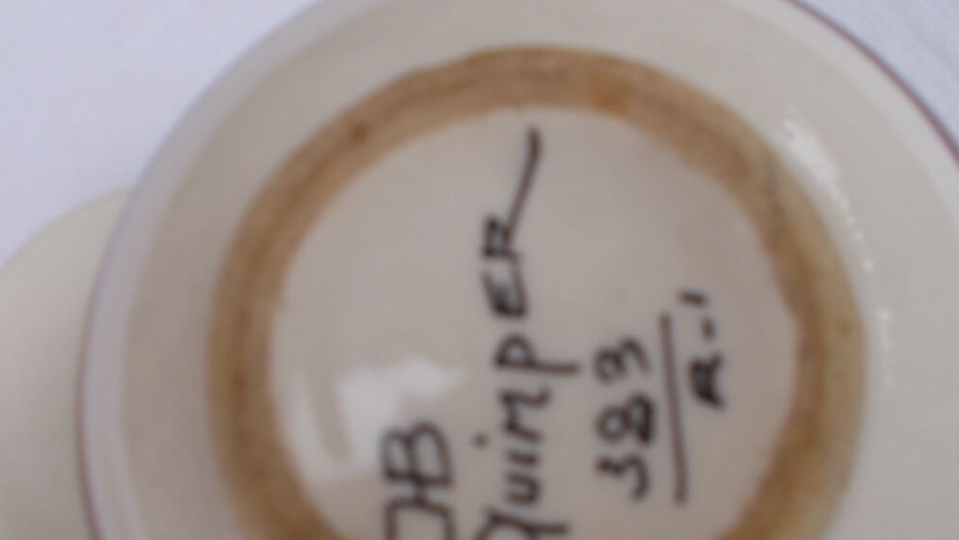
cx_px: 607
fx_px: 1145
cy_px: 390
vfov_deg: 26.3
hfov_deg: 45.0
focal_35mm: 45
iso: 80
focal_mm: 4.6
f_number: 3.2
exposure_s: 1/100
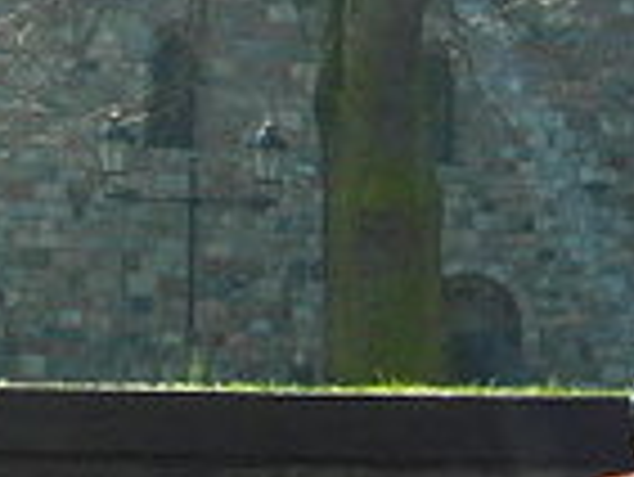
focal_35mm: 136
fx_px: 2493
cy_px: 212
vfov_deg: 10.9
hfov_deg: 14.1
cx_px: 728
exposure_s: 1/350
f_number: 3.2
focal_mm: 4
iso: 100
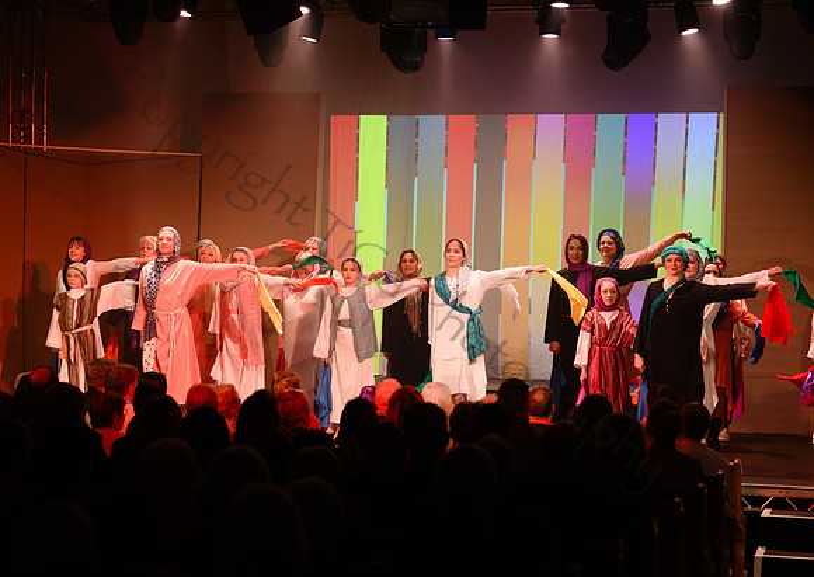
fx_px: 1816
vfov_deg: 18.0
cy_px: 312
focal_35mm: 79
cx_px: 347
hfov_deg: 25.2
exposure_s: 1/200
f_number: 2.8
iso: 640
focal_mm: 70
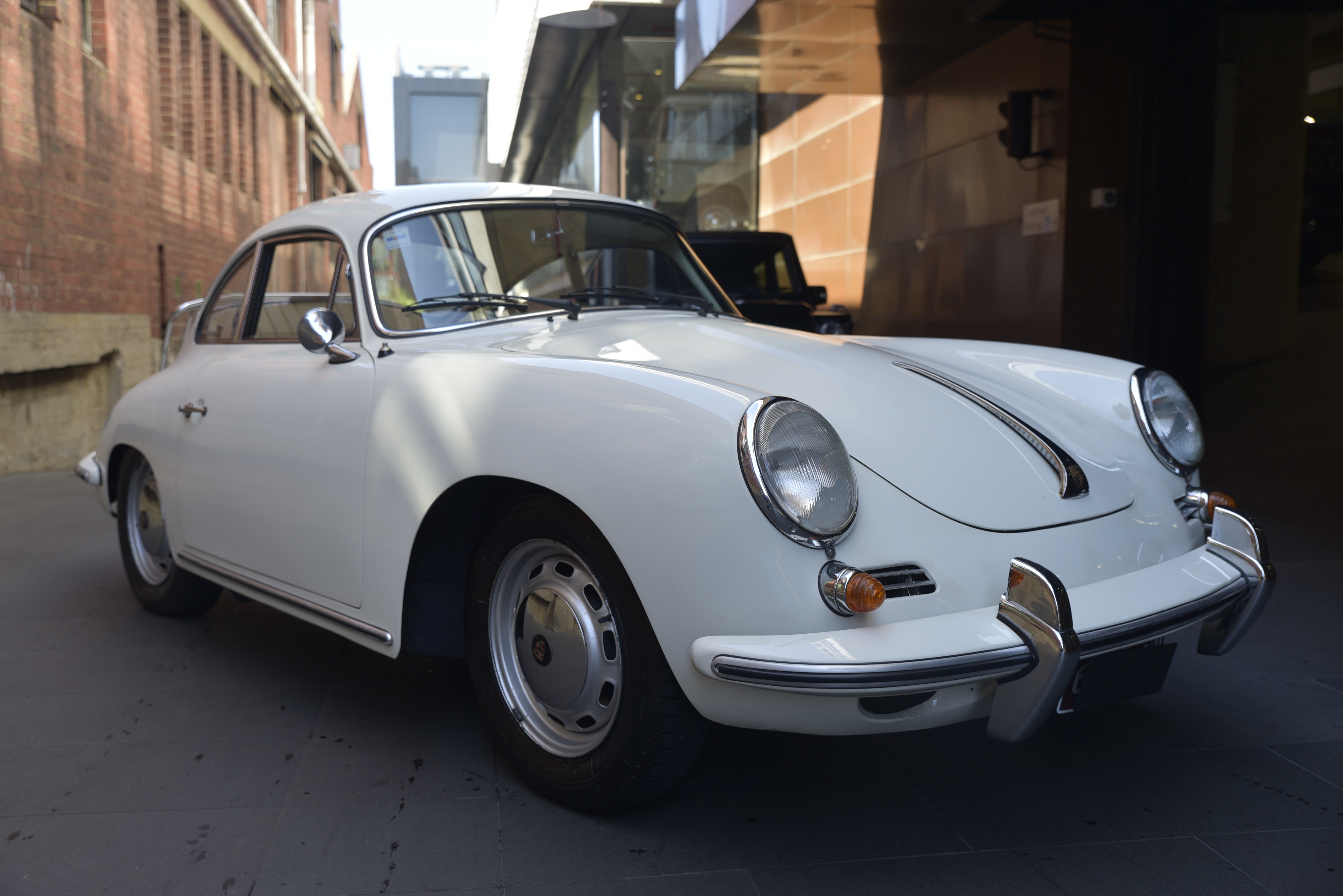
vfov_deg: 37.9
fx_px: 1306
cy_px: 448
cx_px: 672
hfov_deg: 54.4
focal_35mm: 35
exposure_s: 1/160
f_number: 4
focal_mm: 35
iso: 100
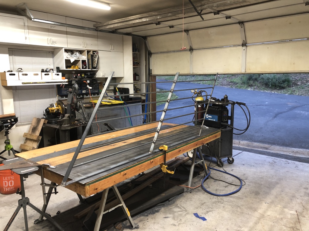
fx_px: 250
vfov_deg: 49.7
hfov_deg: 63.4
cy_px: 116
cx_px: 154
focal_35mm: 28
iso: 40
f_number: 1.8
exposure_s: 1/20
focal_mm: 4
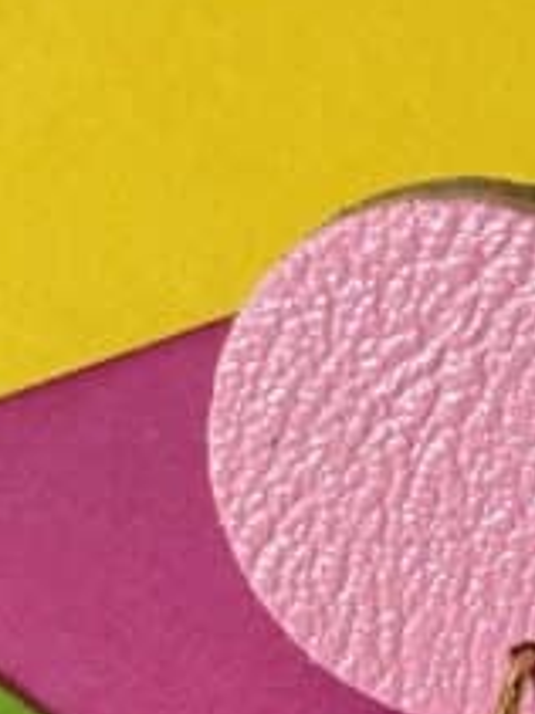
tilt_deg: -70.1
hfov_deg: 5.8
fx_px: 5198
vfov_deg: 7.9
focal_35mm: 252
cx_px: 863
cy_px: 552
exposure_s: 1/100
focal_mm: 5.96
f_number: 1.6
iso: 40
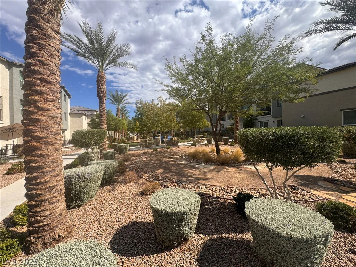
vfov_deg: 85.7
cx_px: 178
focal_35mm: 14
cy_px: 134
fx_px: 144
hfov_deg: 102.1
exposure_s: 1/1637
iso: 50
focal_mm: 2.22
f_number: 2.2
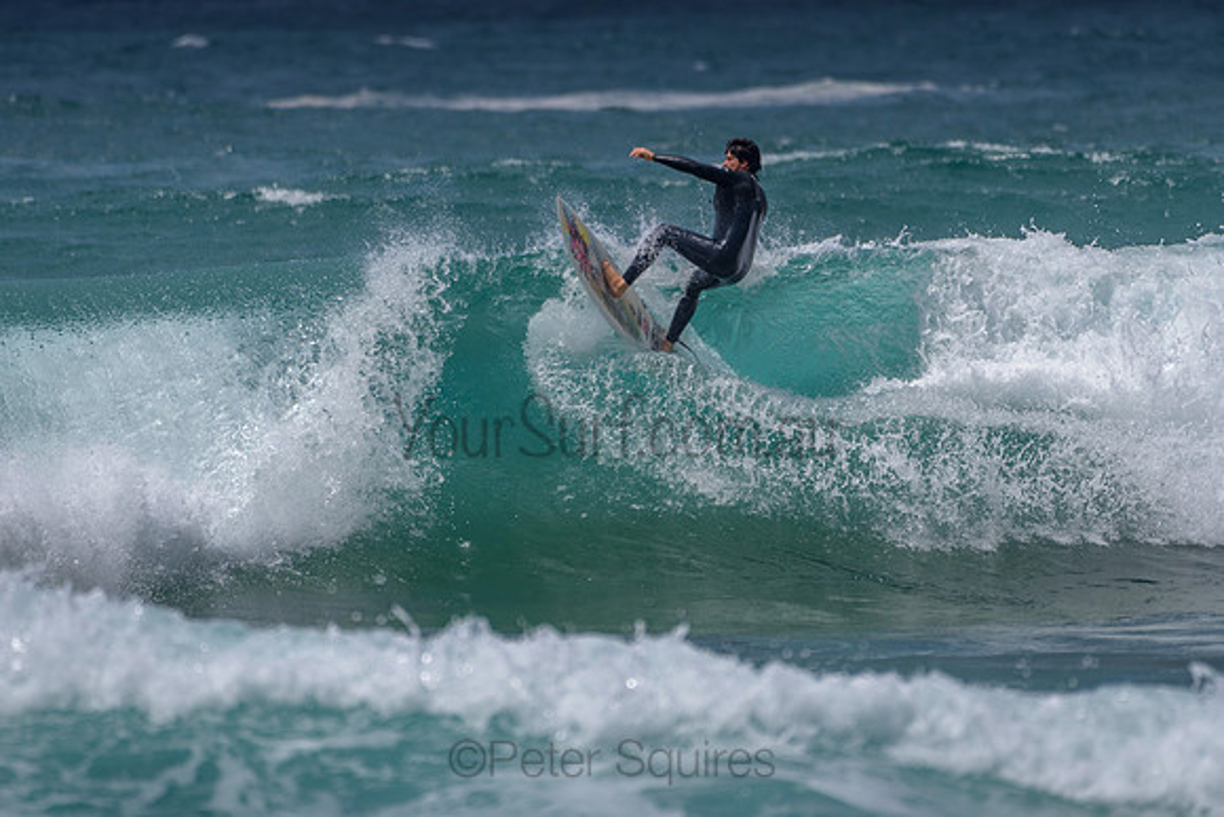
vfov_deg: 2.2
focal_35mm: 614
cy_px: 338
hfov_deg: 3.4
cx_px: 655
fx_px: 20889
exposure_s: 1/2000
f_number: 5.6
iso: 72
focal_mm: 500
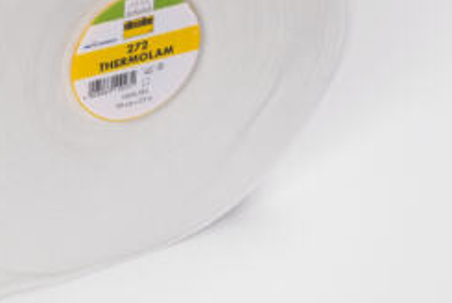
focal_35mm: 123
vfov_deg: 11.1
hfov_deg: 16.4
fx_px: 1546
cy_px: 38
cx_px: 28
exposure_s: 1/125
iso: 100
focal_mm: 58
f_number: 13
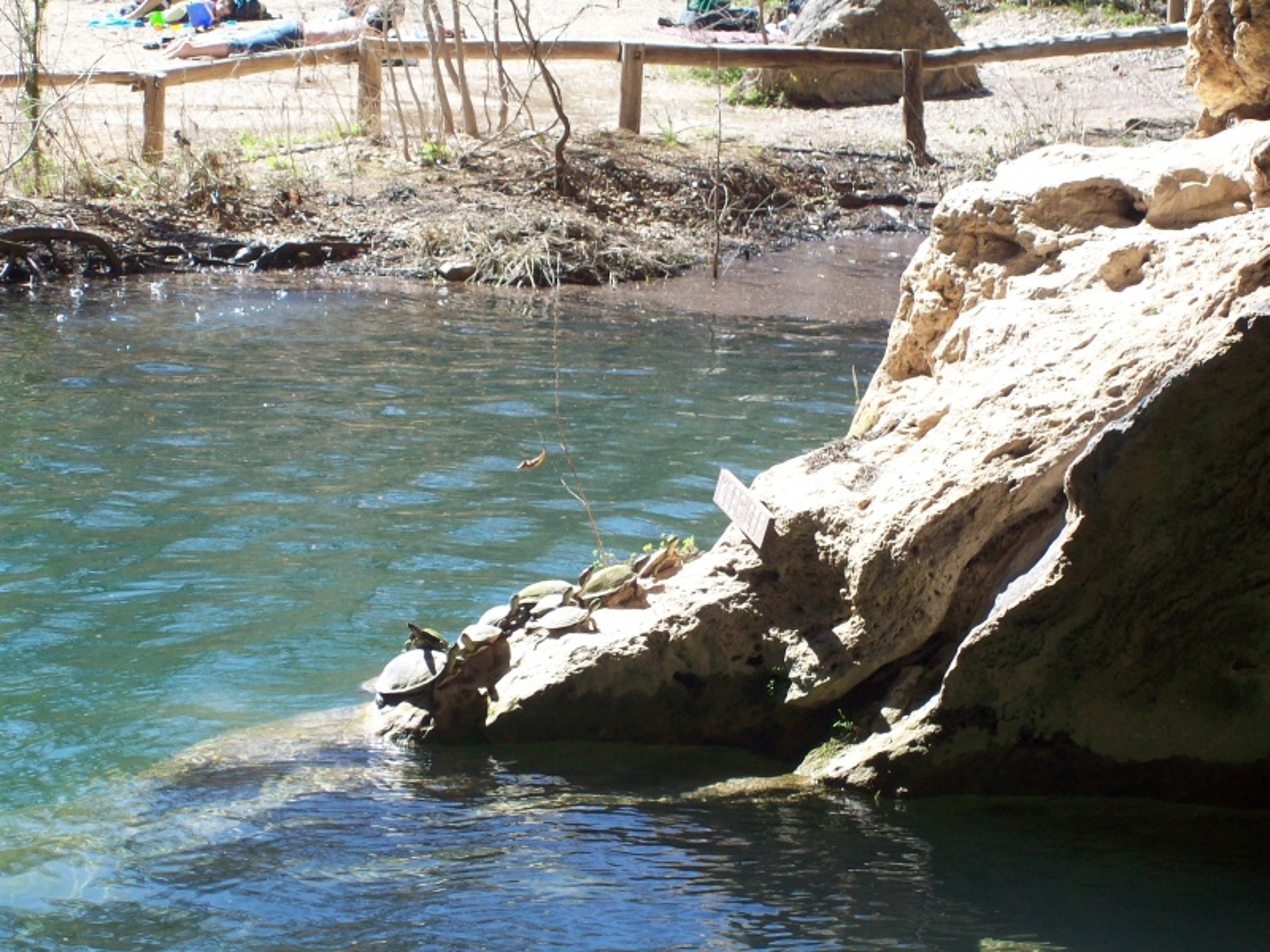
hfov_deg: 18.2
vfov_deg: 13.7
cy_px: 476
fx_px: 3962
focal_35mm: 108
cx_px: 635
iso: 80
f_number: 4.8
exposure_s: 1/167
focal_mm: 18
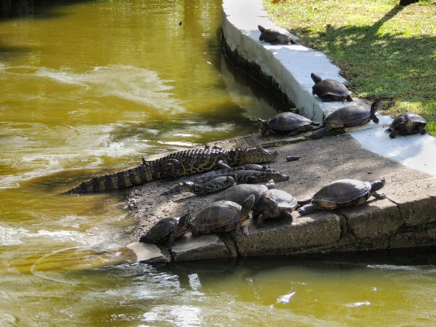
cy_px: 164
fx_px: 1826
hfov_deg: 13.6
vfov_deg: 10.2
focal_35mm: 145
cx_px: 218
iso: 100
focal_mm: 25.8
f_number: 4.4
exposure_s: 1/200
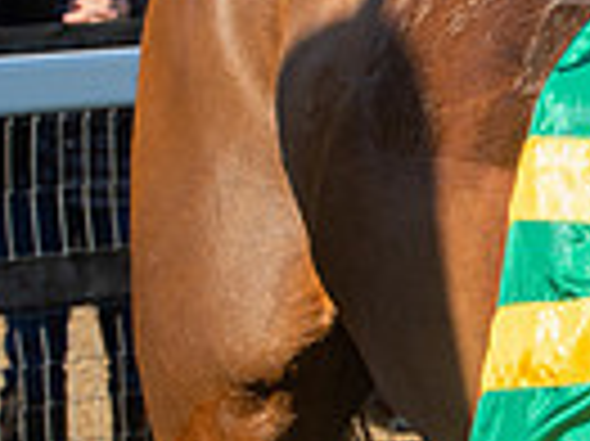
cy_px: -27
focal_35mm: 384
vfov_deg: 3.9
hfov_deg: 5.1
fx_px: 6539
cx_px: 1135
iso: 400
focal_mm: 90
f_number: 14
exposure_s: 1/250
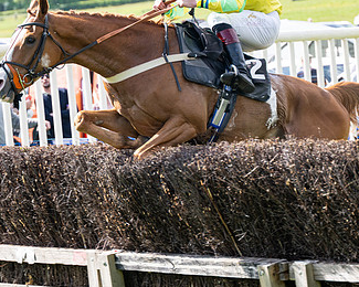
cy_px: 124
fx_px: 2391
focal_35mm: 225
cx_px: 179
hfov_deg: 8.6
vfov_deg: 6.9
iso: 200
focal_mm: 98
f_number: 4
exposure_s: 1/1000
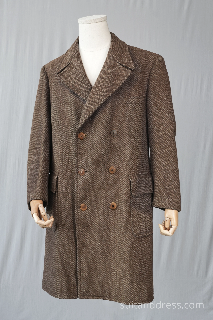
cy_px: 160
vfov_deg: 43.6
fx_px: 399
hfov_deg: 29.9
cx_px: 106
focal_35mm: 45
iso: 250
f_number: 8
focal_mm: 30
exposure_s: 1/25
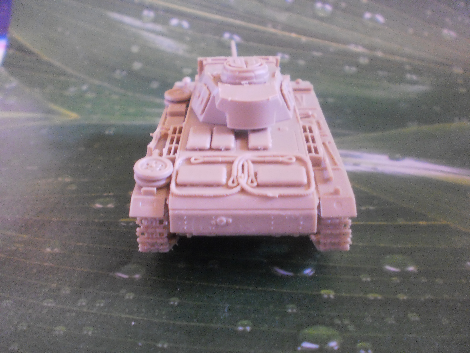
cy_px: 176
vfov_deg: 39.7
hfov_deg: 51.4
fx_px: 489
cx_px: 235
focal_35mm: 36
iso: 400
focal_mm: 6.3
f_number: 3.1
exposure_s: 1/5
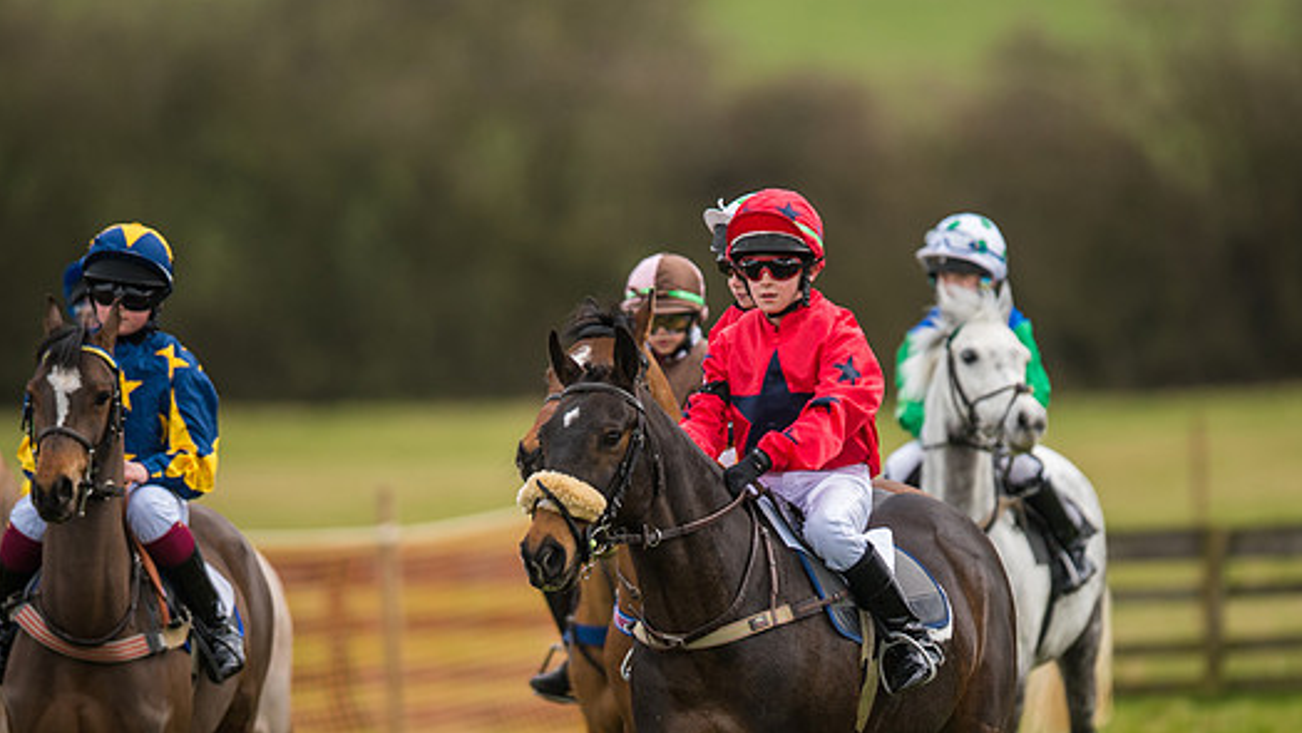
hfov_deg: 4.0
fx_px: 18647
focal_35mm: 540
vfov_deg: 2.3
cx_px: 683
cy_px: 499
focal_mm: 400
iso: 400
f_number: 4
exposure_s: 1/1600
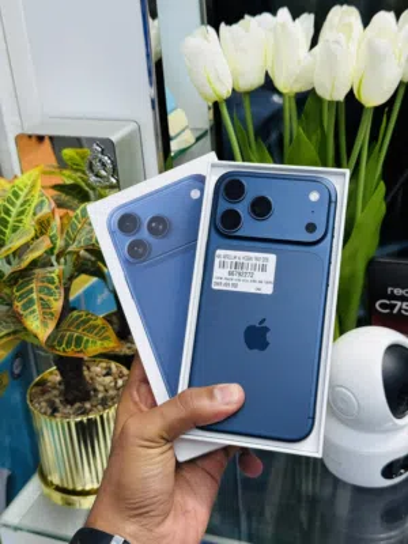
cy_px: 272
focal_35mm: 48
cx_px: 204
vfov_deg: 39.7
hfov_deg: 30.3
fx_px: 754
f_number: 1.78
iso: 64
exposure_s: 1/588
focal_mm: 6.76
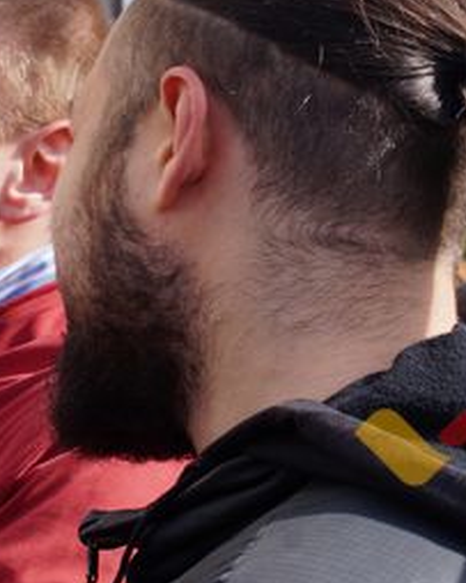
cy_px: 135
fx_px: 3347
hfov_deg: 8.0
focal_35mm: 194
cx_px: 216
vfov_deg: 9.9
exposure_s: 1/125
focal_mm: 50
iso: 100
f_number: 9
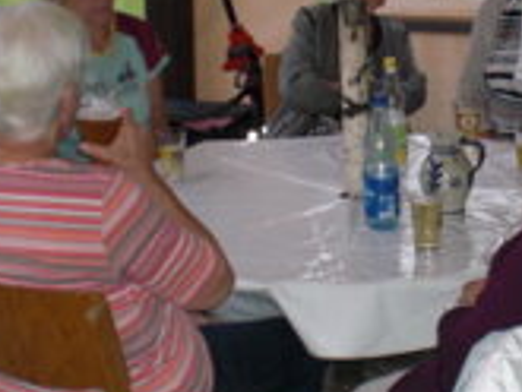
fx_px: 1388
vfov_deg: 16.1
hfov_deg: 21.1
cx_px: 380
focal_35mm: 92
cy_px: 228
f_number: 3.1
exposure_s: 1/60
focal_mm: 6.3
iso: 200
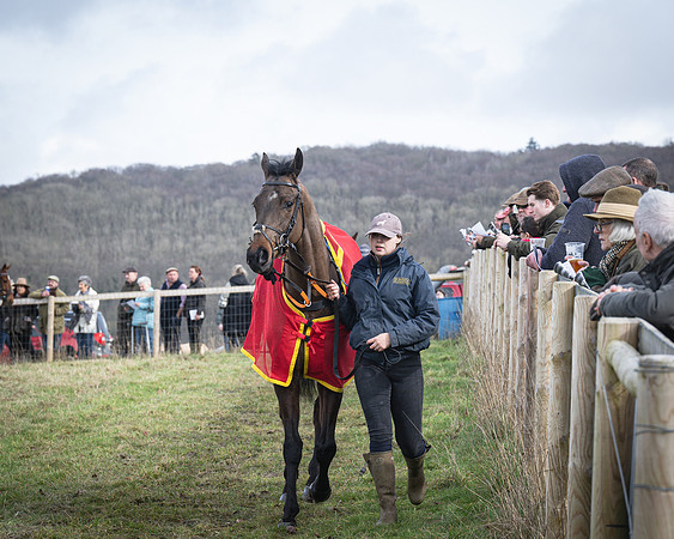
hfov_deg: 13.5
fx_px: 2853
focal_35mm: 143
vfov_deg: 10.8
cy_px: 270
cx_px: 339
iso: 200
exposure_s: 1/500
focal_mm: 85
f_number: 5
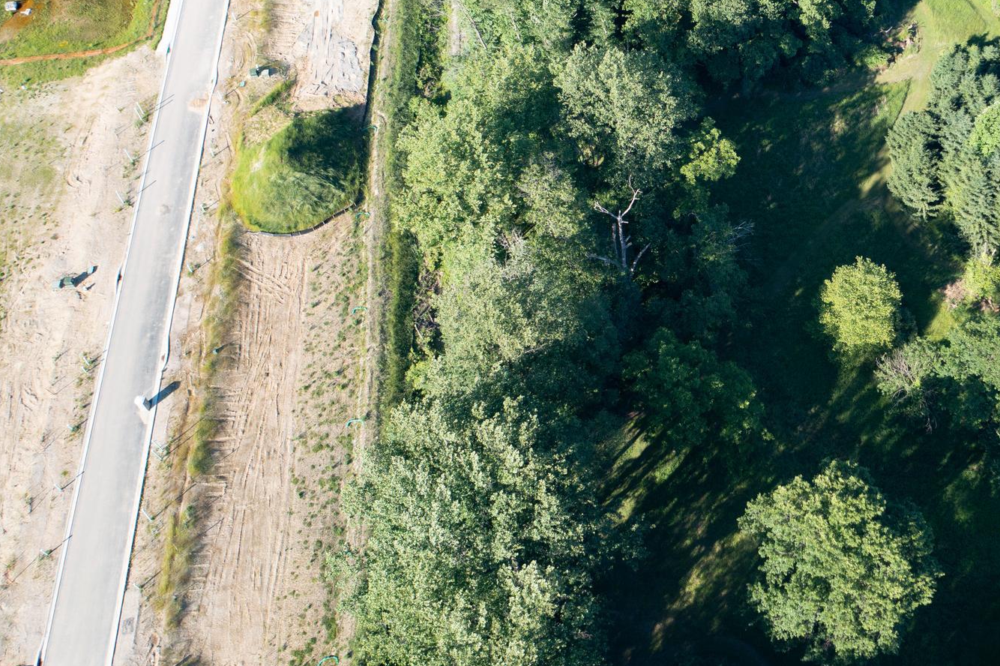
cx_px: 763
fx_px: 1194
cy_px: 232
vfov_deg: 31.0
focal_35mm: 43
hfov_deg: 43.8
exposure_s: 1/30
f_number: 3.2
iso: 100
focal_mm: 10.26
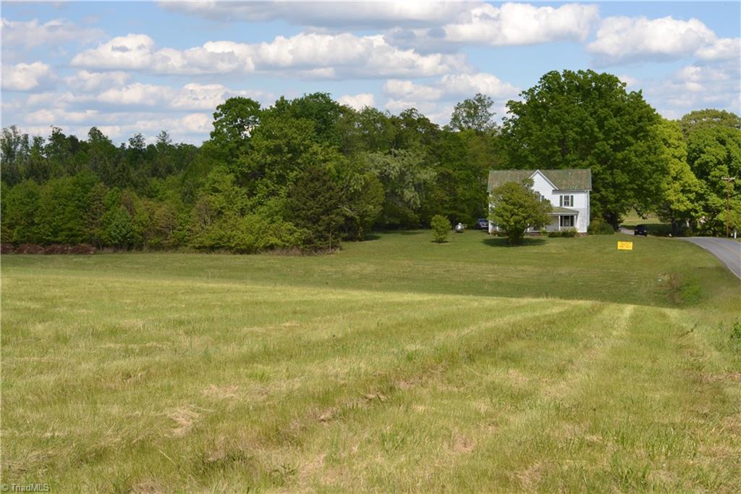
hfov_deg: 31.9
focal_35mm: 63
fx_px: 1296
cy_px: 247
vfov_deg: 21.6
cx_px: 370
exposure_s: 1/250
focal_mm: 42
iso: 100
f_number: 8
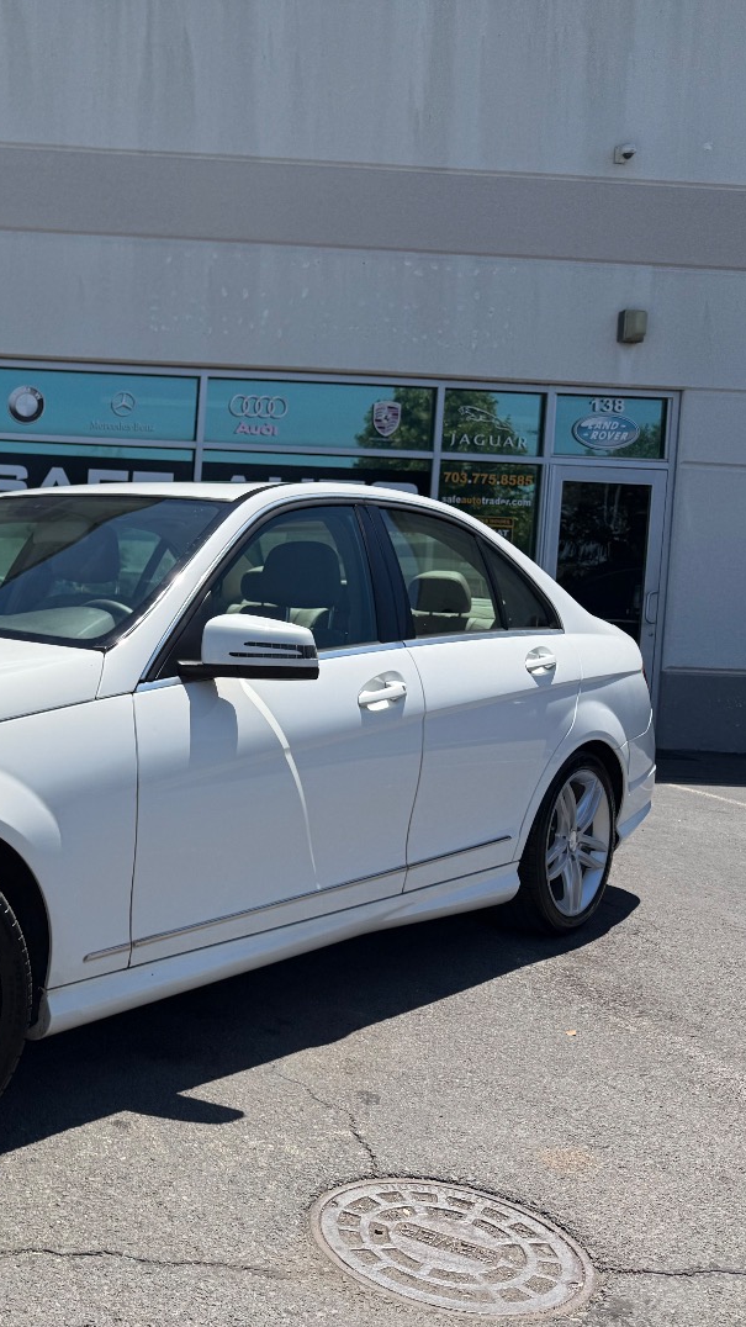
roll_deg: -2.7
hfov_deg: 30.5
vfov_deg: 56.6
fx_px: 1231
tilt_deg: -3.6
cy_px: 665
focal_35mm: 35
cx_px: -55
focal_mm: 6.76
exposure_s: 1/8130
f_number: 1.78
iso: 80
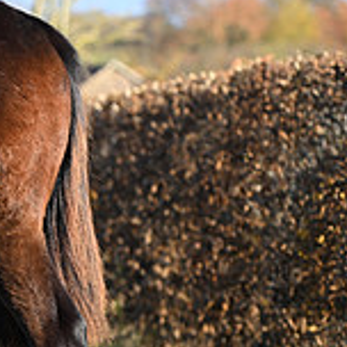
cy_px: 229
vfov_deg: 4.4
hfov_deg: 4.4
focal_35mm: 396
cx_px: -301
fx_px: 4491
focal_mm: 122
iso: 360
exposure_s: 1/1000
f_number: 4
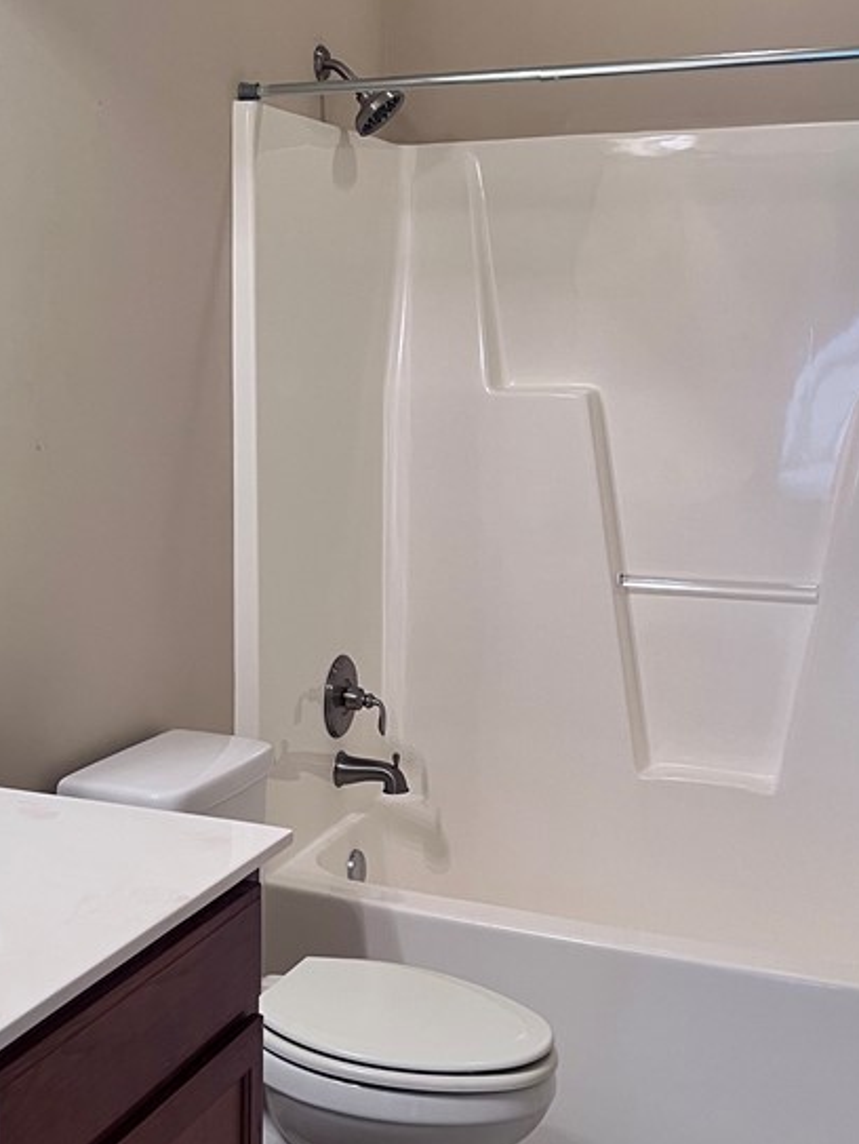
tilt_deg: -7.0
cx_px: 213
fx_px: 1619
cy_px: 537
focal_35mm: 49
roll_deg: -0.6
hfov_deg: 29.2
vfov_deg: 38.9
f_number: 1.5
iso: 100
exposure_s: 1/60
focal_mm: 5.7
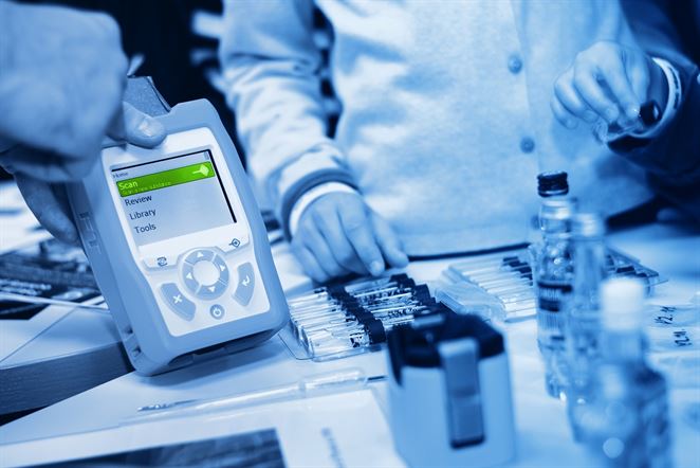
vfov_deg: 18.2
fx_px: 1459
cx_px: 350
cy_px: 234
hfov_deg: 27.0
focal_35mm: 75
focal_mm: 50
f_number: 2.2
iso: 200
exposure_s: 1/160
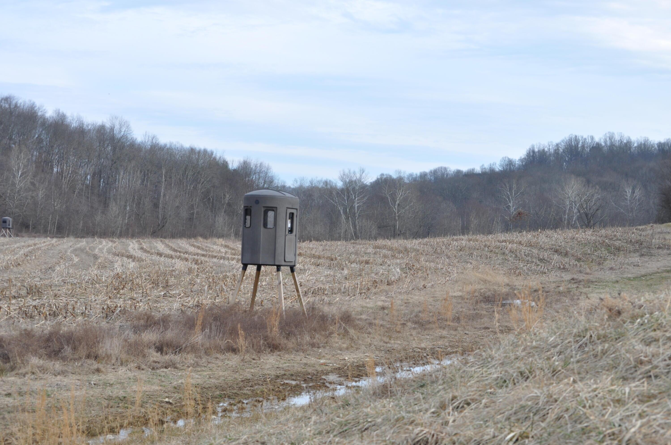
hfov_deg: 24.6
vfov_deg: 16.5
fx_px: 1536
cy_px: 222
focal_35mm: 82
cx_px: 336
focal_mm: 55
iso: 200
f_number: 8
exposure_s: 1/100
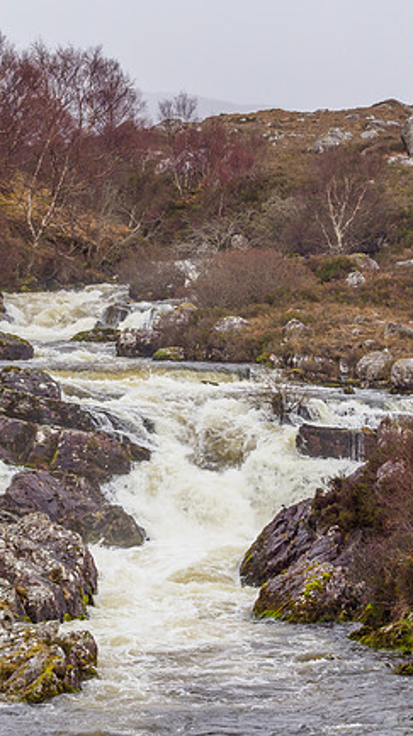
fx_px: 3647
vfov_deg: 11.5
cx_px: 126
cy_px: 368
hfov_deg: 6.5
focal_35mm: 187
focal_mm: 64
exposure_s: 1/100
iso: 200
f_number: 7.1
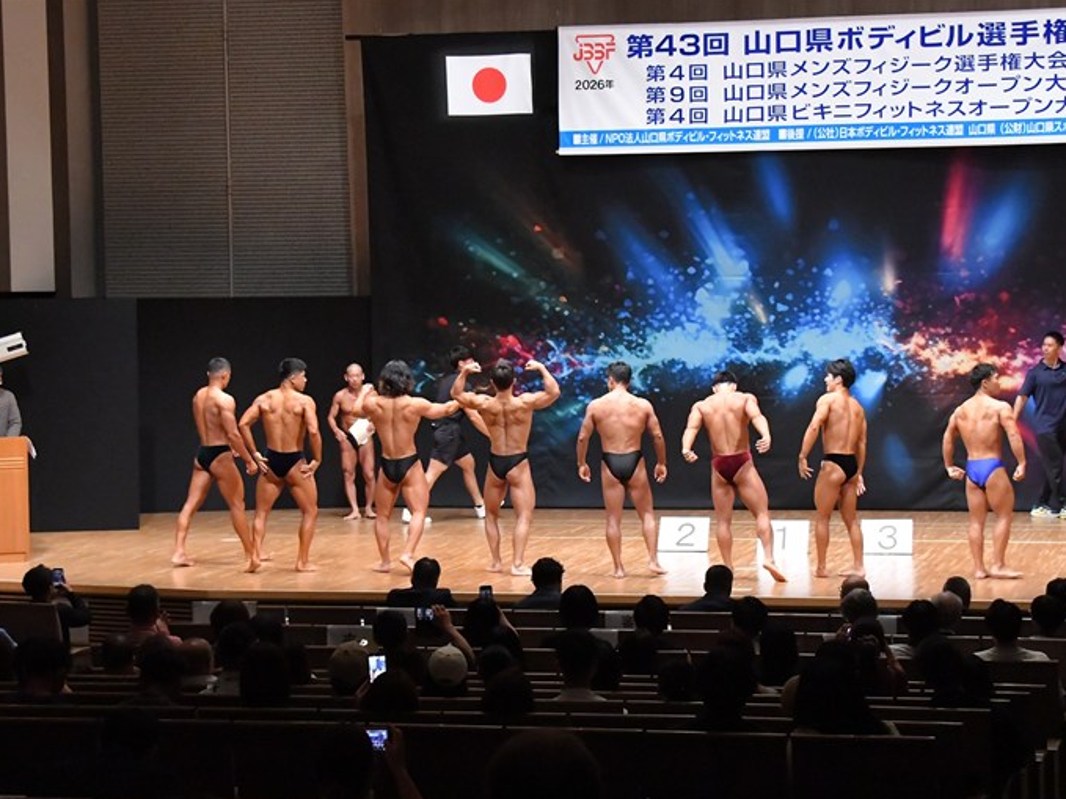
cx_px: 591
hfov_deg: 21.8
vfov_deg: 16.4
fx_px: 2771
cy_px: 399
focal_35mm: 90
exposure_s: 1/400
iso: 10000
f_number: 5.6
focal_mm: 55
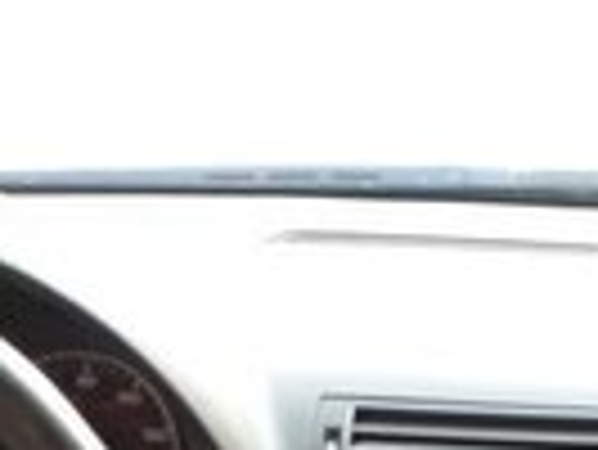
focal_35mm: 134
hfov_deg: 14.7
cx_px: 400
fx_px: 2317
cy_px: 1100
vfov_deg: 9.7
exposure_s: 1/33
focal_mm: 3.6
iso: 160
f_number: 1.9
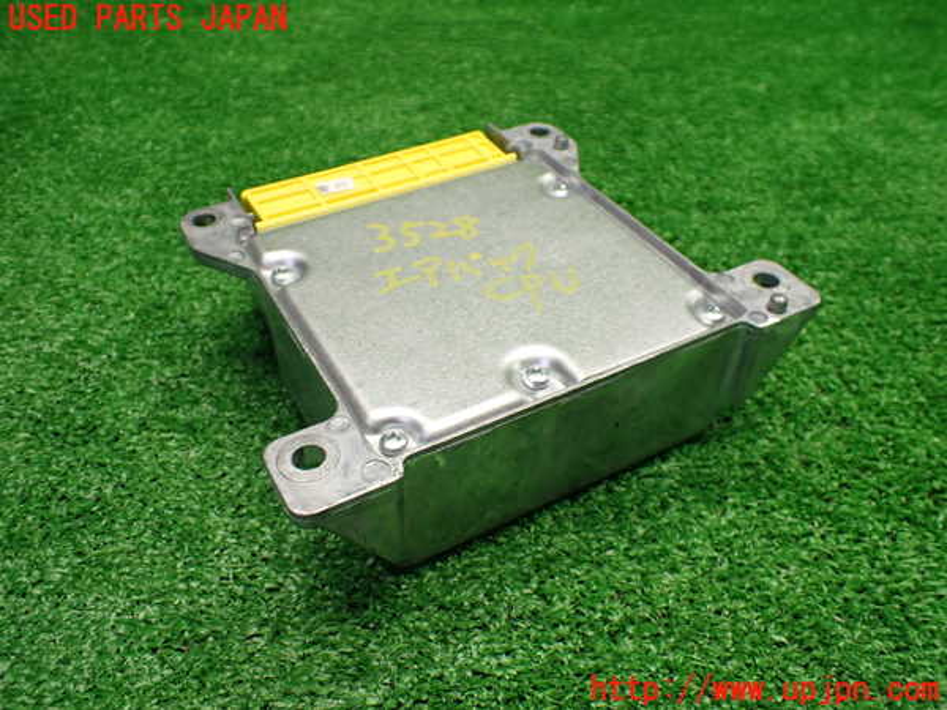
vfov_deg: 46.8
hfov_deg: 60.0
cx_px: 474
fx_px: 821
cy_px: 355
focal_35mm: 30
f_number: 2.3
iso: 400
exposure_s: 1/125
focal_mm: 5.4
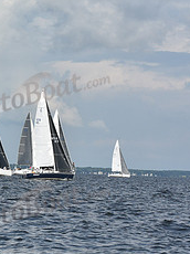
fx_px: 1246
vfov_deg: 11.6
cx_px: -102
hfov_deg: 8.5
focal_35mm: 170
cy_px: 54
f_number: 10
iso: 320
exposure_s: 1/1250
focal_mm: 70
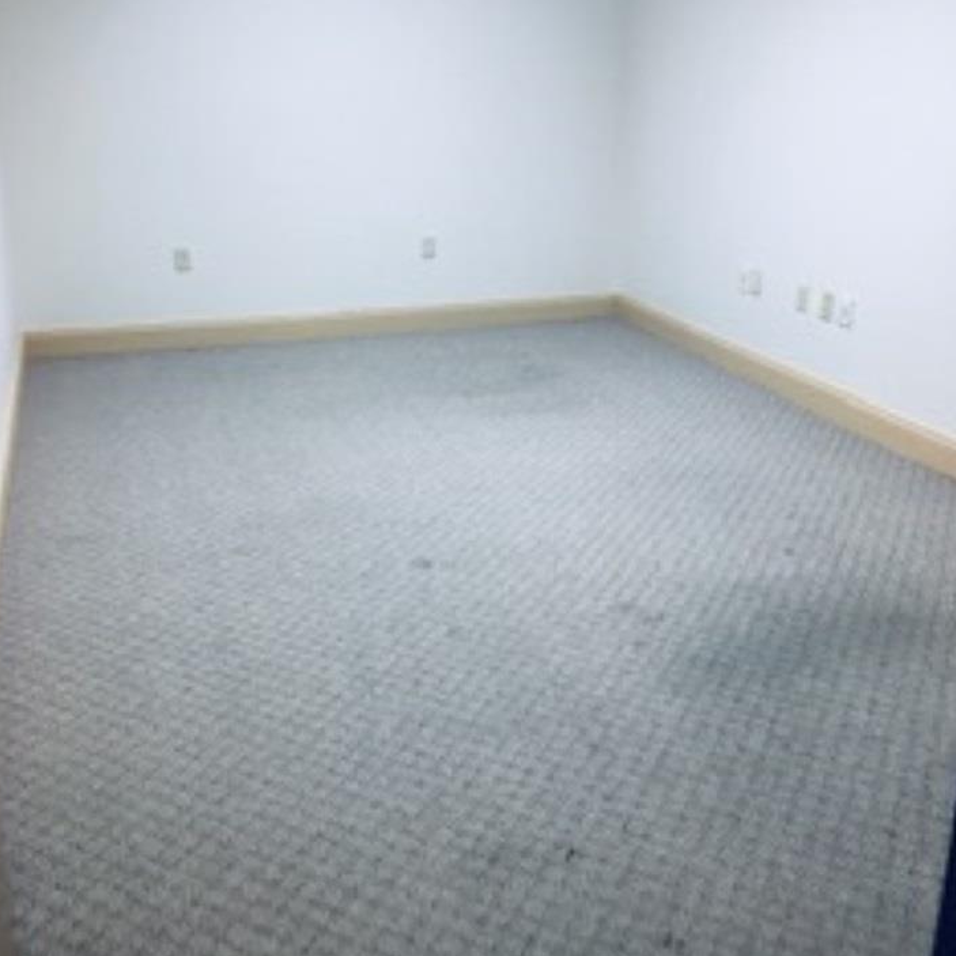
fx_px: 1094
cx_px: 477
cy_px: 407
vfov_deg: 47.1
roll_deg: -0.5
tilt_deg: -14.8
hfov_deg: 47.2
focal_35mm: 35
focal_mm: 4.15
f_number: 2.2
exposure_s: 1/30
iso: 32
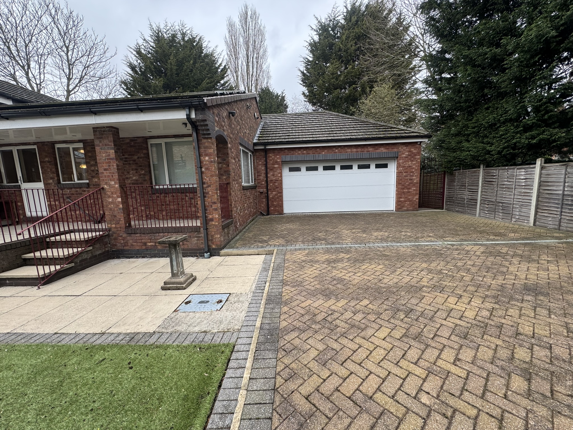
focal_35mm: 14
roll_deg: +2.5
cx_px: 286
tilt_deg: -7.5
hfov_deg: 102.1
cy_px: 215
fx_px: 232
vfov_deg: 85.7
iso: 40
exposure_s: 1/150
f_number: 2.2
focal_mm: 2.22
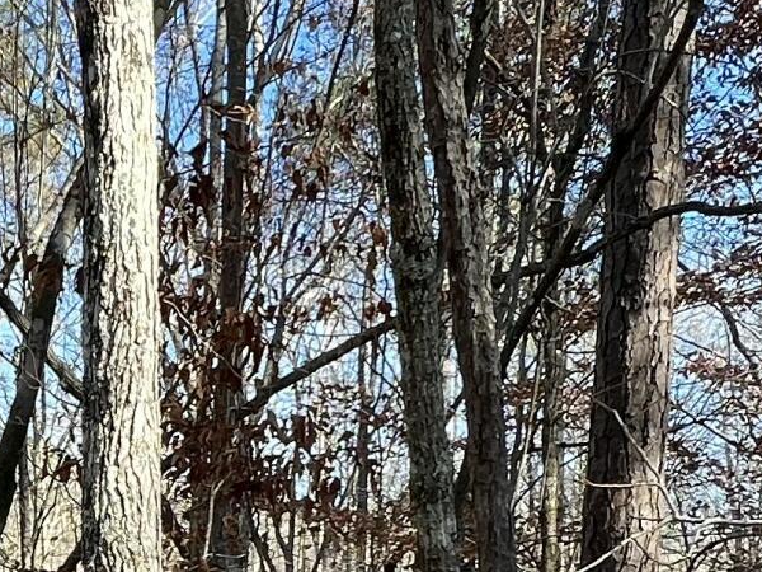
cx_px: -38
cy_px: 723
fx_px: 1431
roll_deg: -0.4
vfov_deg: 20.8
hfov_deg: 27.7
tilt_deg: -2.6
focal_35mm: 65
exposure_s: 1/197
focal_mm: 1.57
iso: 32
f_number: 1.8
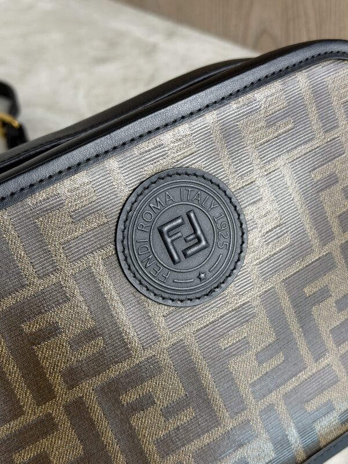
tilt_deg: -46.6
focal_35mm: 48
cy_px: 232
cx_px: 174
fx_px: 643
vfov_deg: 39.7
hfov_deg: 30.3
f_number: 1.78
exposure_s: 1/120
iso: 64
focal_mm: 6.76
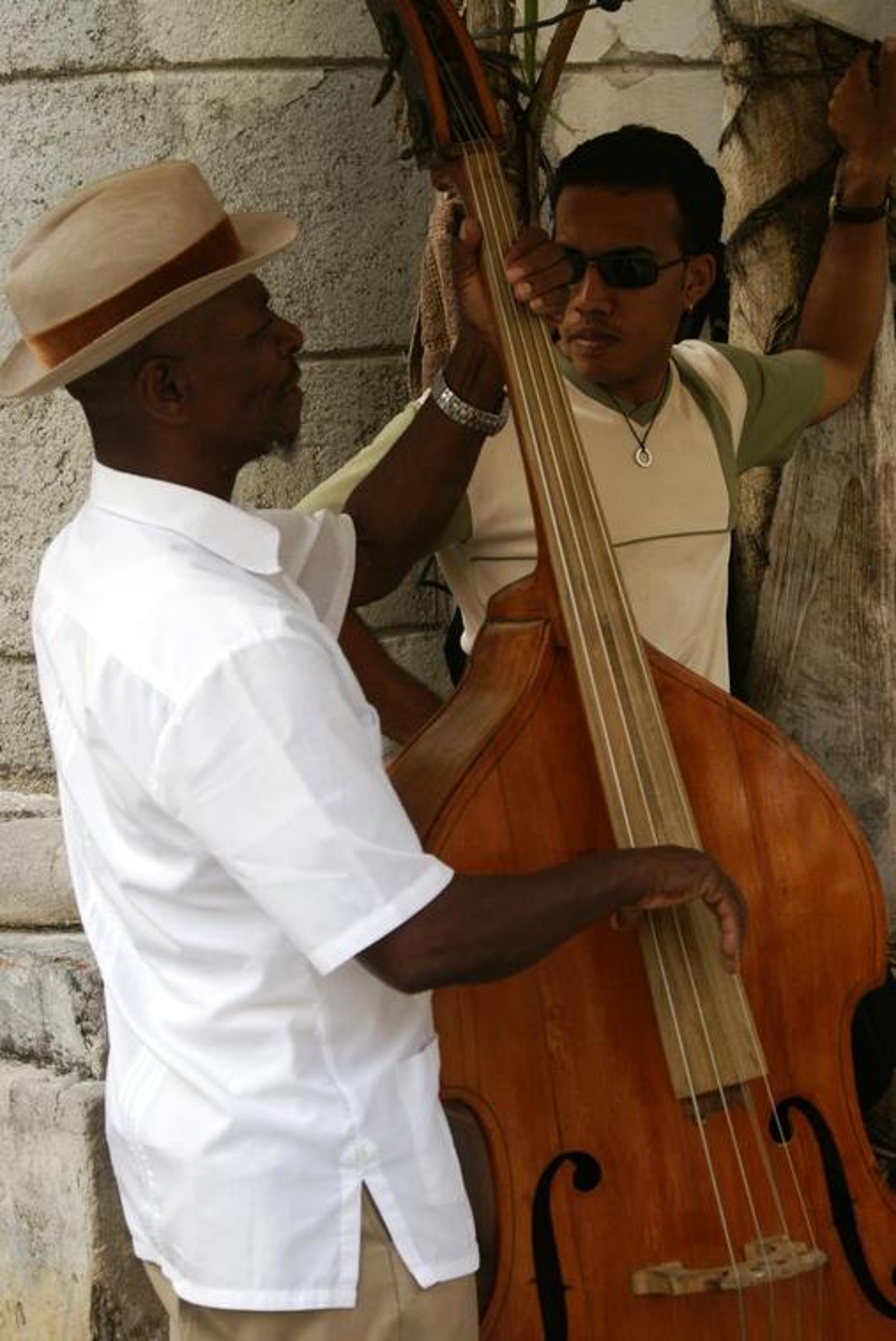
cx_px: 448
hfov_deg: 13.1
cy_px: 670
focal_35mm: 105
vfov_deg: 19.4
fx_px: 3914
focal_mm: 70
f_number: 6.3
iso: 100
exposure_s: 1/160
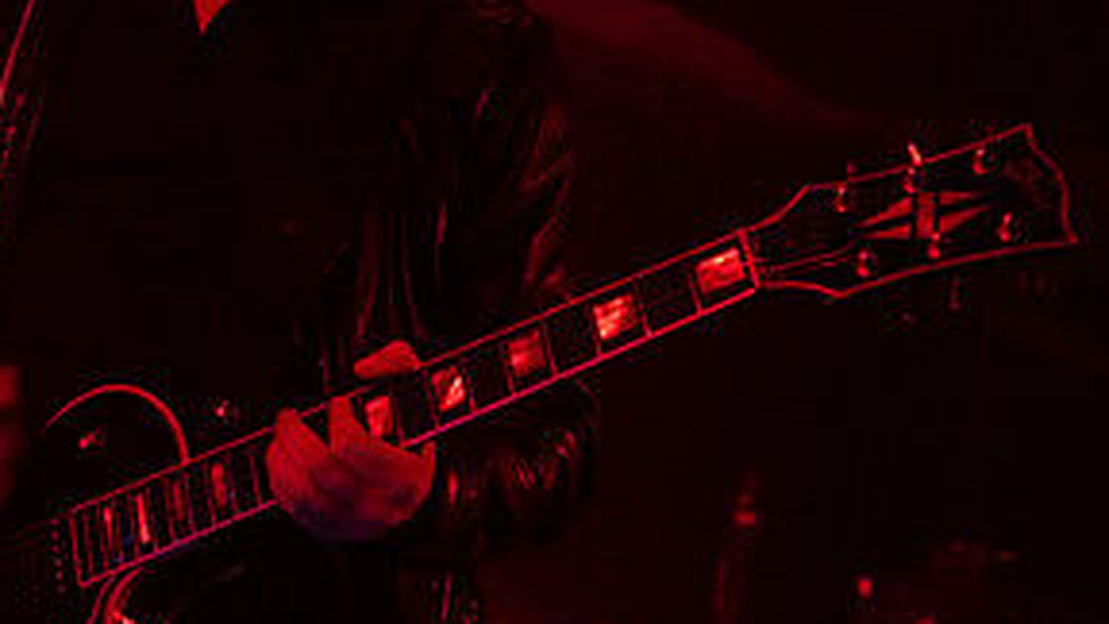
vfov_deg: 11.2
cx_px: 129
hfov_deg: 19.5
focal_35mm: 108
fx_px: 3176
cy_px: 75
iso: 3200
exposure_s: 1/60
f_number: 3.2
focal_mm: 48
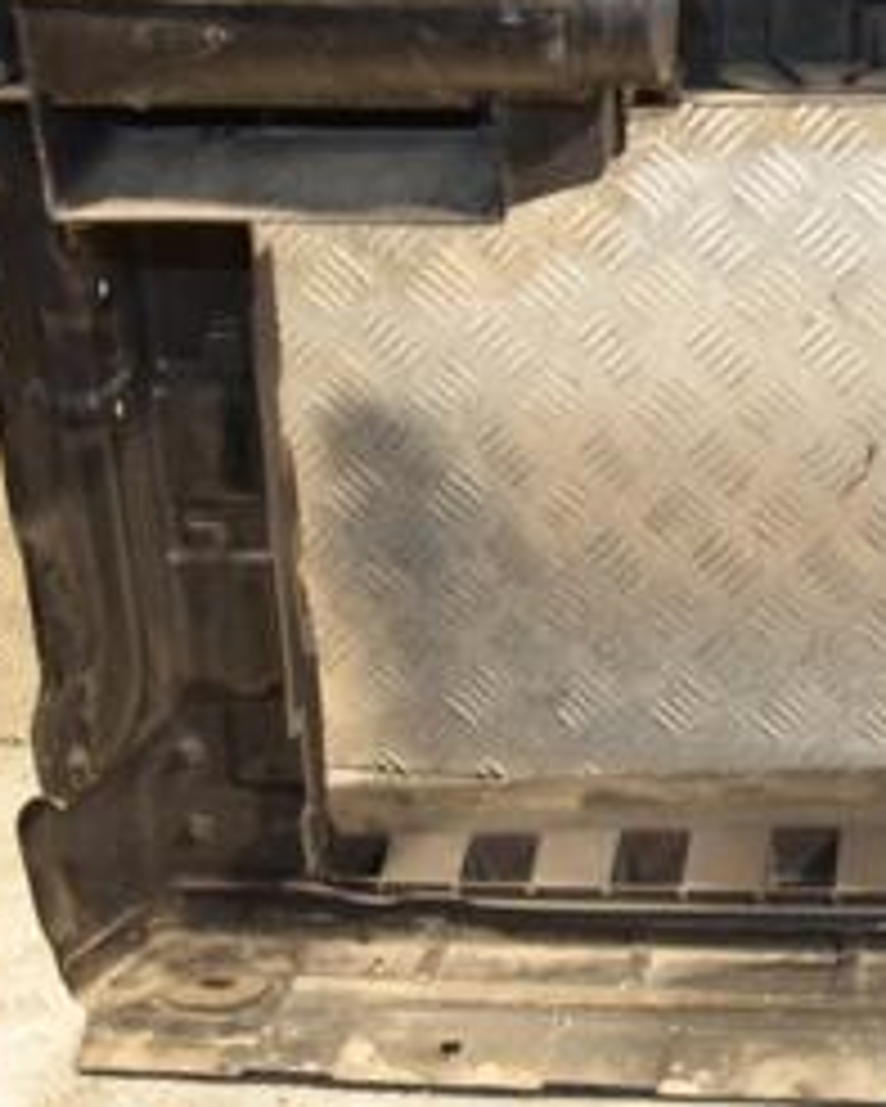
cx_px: 926
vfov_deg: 26.3
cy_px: 414
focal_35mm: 72
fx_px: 2363
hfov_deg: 20.4
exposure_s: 1/125
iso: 800
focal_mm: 21
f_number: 5
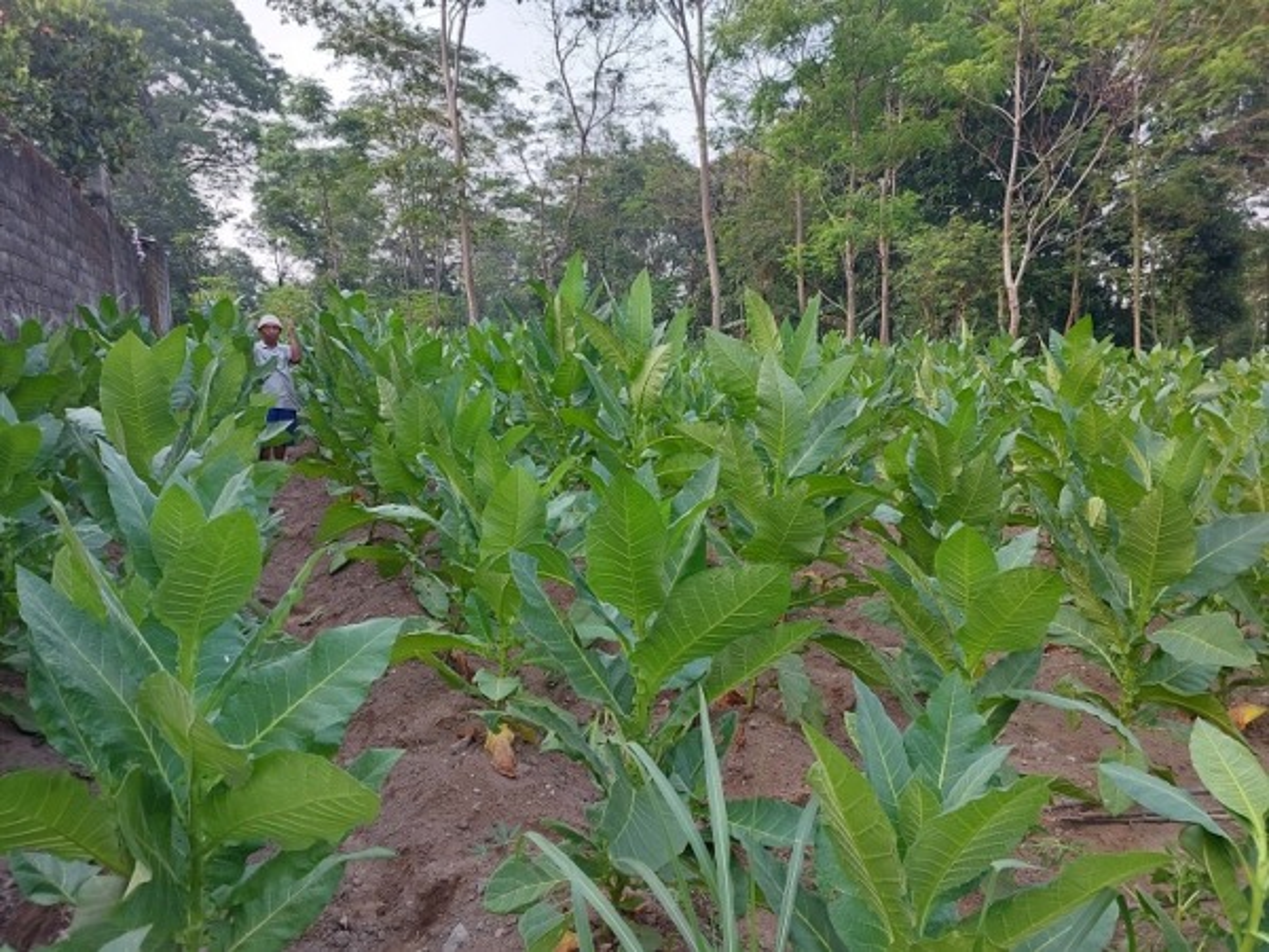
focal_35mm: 23
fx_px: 843
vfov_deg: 58.9
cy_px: 476
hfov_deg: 73.9
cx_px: 634
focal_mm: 5.06
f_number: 1.8
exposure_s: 1/100
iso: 25
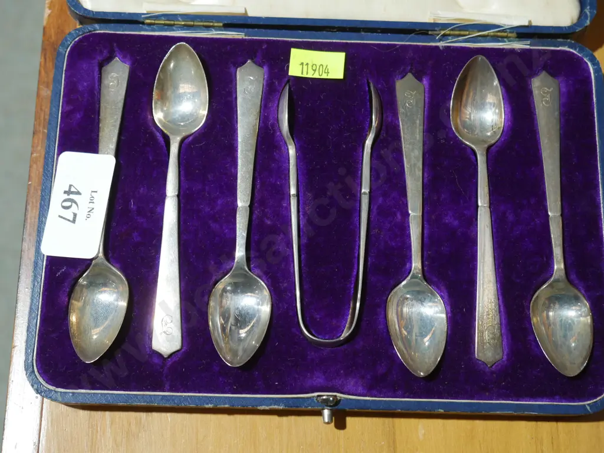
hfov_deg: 35.5
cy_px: 226
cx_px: 302
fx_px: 942
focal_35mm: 54
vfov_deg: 27.0
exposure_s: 1/60
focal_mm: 27
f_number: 5.6
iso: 1250
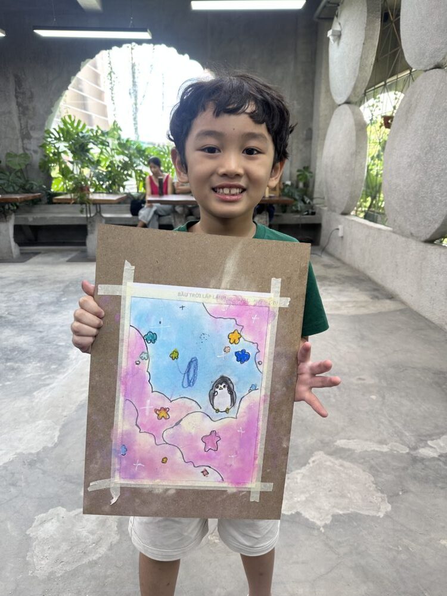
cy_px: 298
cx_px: 224
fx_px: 413
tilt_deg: -17.3
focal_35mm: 24
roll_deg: -0.3
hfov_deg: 56.8
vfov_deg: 71.6
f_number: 1.78
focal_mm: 6.86
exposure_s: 1/159
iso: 80
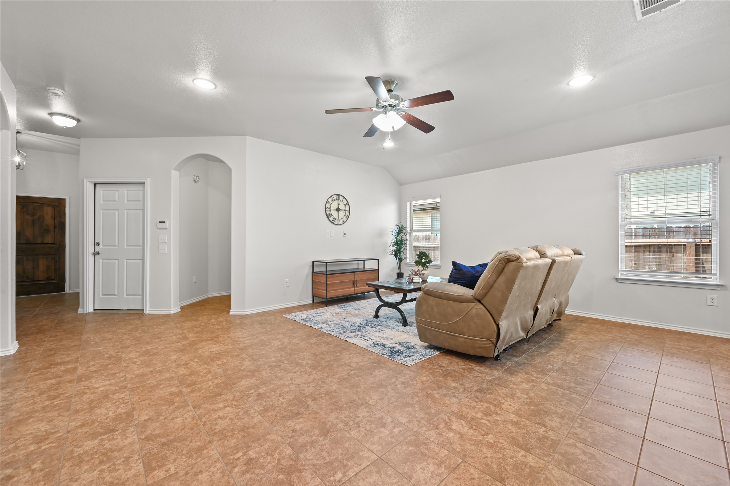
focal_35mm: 14
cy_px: 243
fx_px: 284
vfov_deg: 81.1
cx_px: 365
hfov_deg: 104.3
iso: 200
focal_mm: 14
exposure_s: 1/1.67
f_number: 14
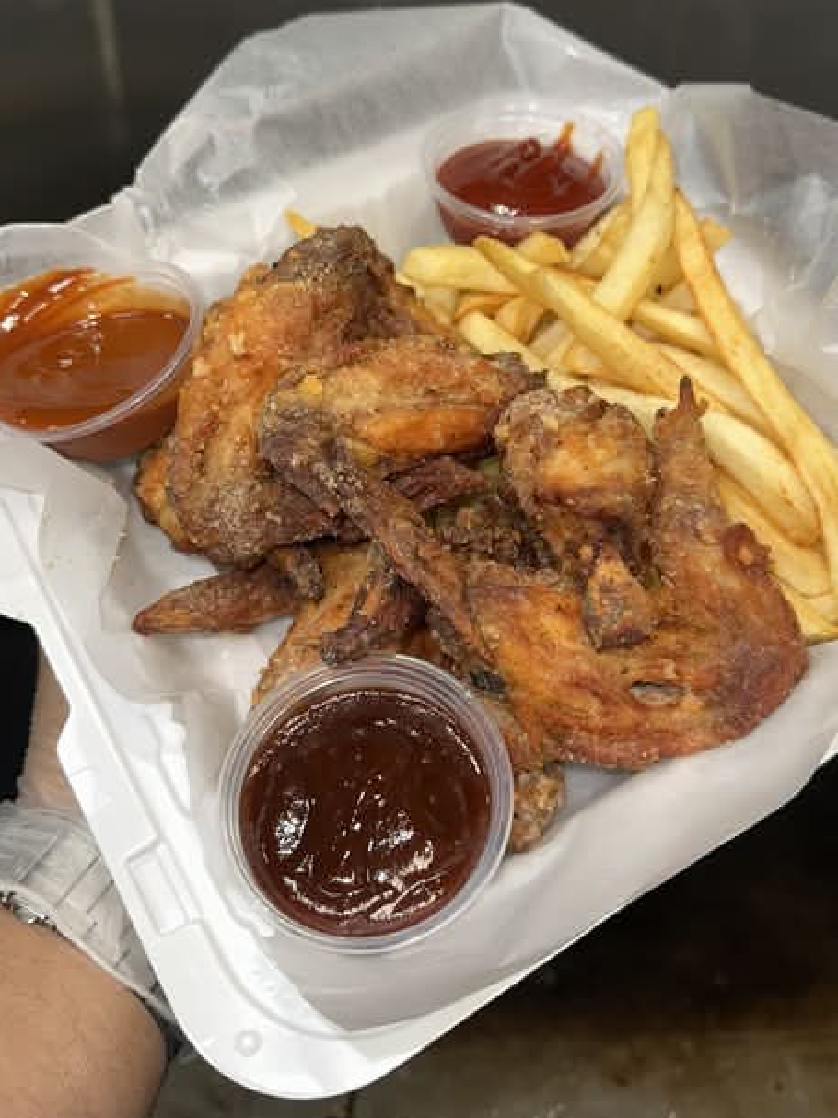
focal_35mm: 29
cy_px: 495
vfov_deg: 61.5
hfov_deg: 48.1
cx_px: 460
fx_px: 936
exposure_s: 1/59
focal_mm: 6.86
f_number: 1.78
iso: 50
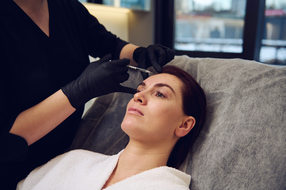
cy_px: 95
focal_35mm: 35
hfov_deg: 54.5
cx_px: 143
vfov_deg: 37.8
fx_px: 278
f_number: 2.8
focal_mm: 35
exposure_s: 1/125
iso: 250
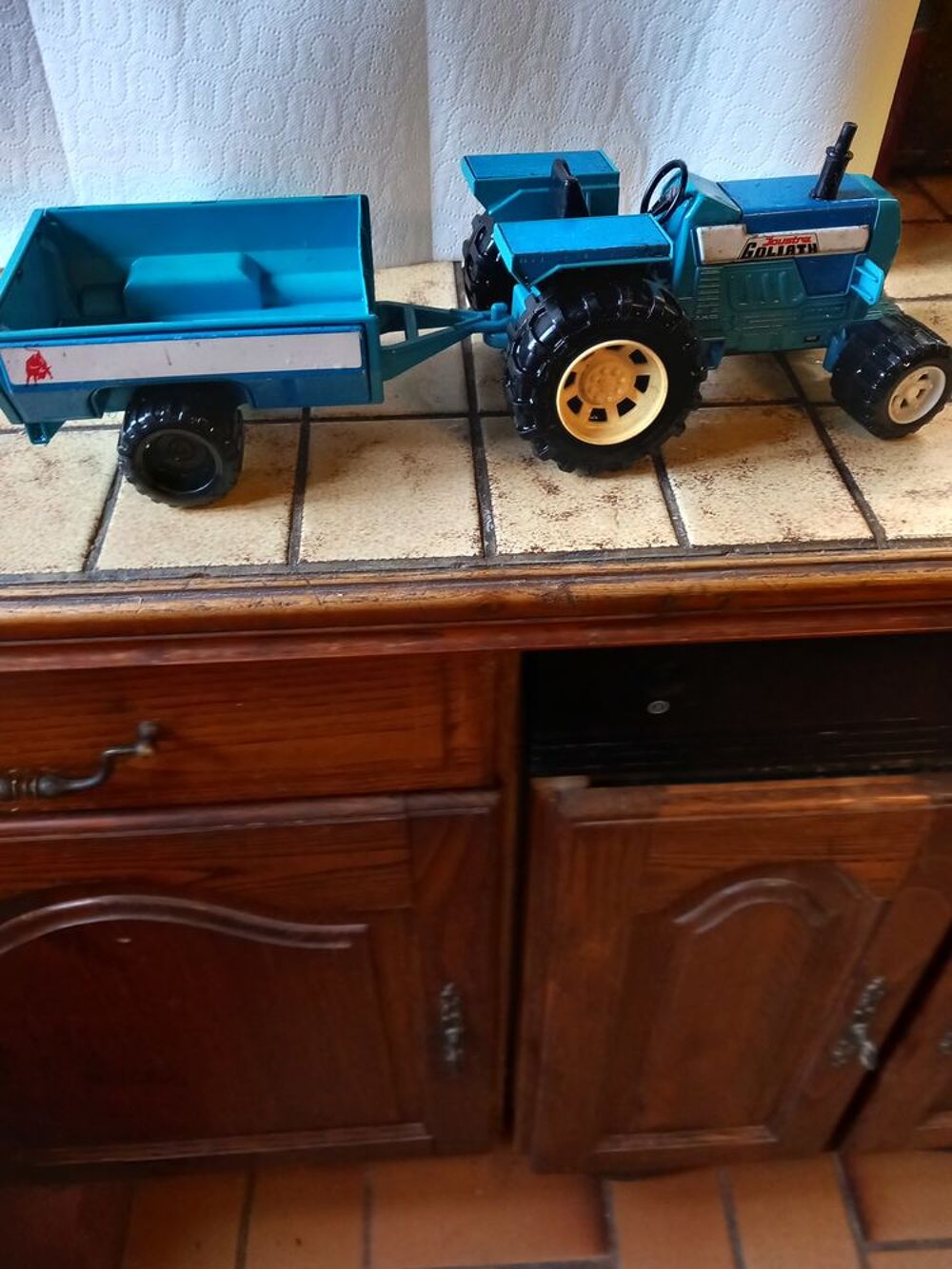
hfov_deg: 51.4
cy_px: 634
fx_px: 990
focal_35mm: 27
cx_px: 476
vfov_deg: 65.3
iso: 320
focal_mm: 4
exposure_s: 1/25
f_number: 1.8
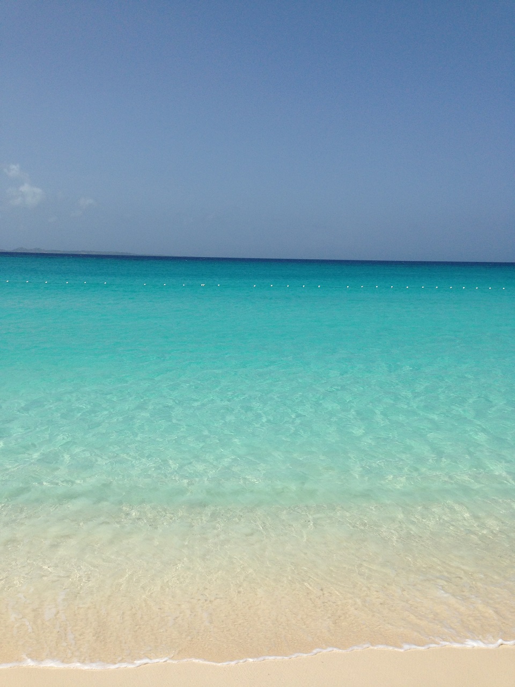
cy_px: 344
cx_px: 258
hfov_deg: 42.9
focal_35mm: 33
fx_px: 655
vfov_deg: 55.4
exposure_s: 1/3623
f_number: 2.4
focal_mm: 4.13
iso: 50
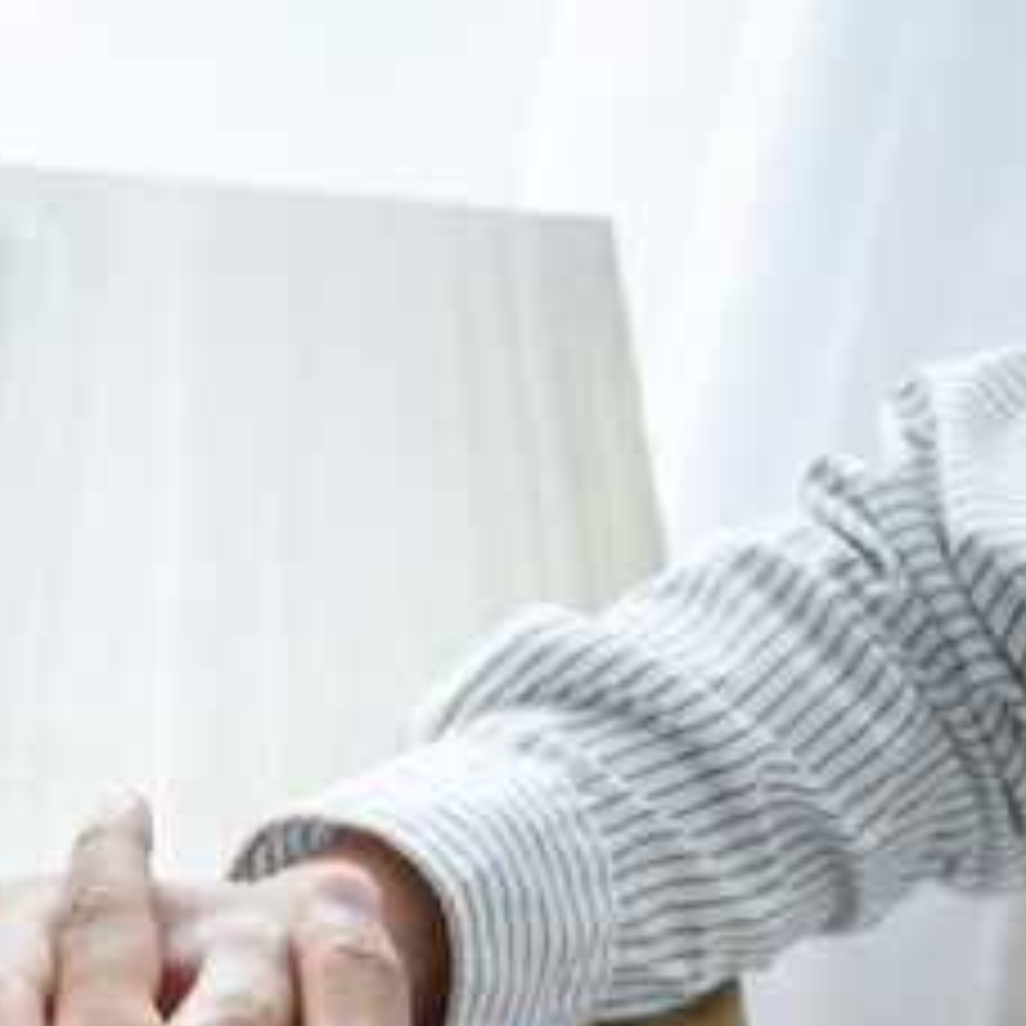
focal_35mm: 114
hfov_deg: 13.6
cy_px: 904
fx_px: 3823
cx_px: -855
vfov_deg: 15.1
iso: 320
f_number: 4
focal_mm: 34
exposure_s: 1/100
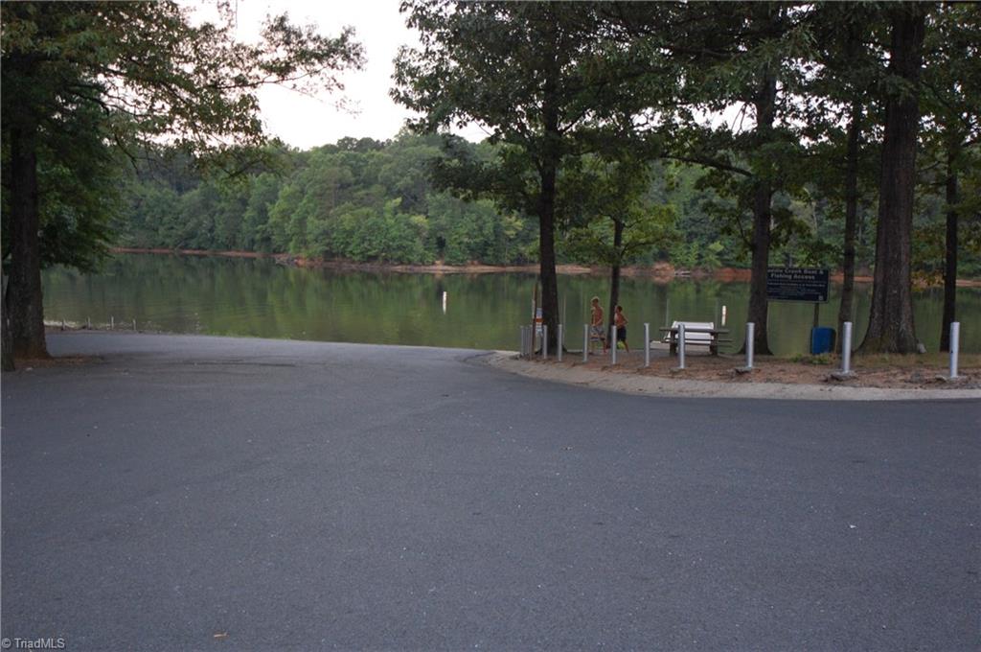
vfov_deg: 36.8
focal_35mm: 36
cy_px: 326
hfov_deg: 53.2
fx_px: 980
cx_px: 490
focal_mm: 24
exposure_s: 1/60
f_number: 5.6
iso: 800
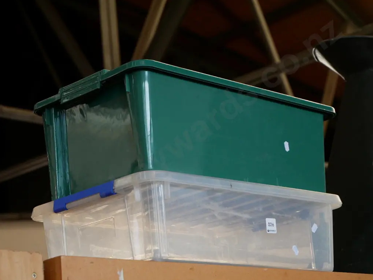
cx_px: 187
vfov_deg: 14.9
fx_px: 1067
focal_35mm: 99
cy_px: 140
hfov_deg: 19.8
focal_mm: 49
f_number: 5.6
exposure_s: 1/125
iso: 1250
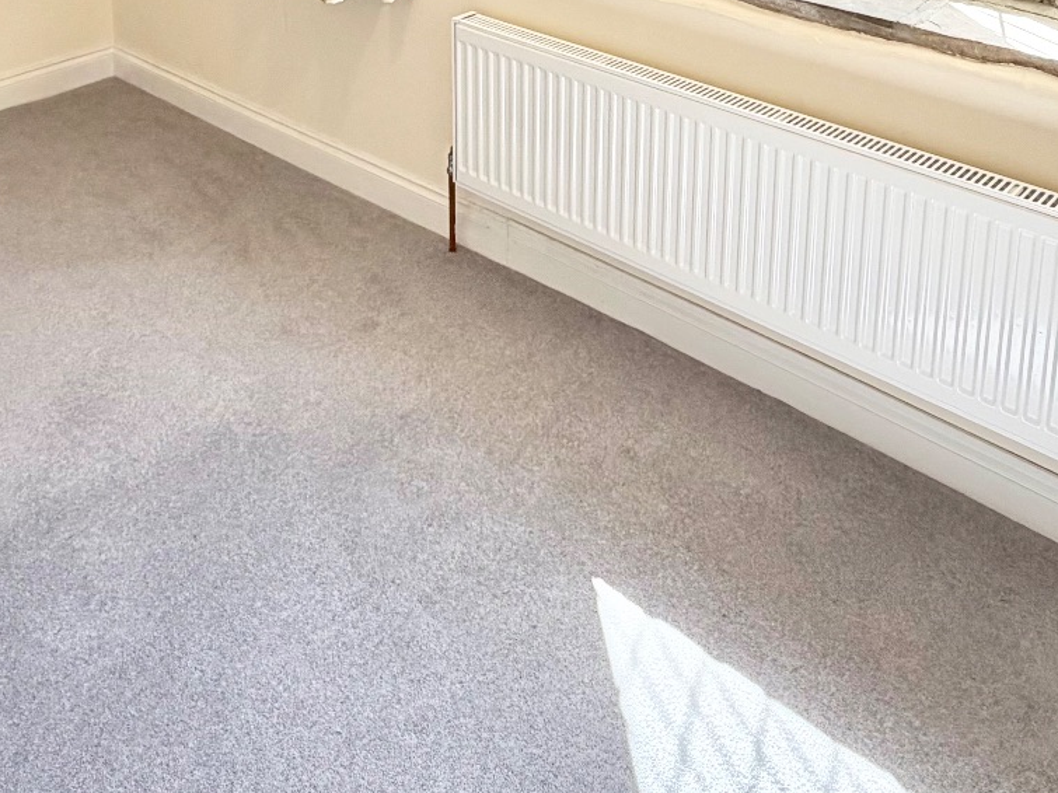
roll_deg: +0.7
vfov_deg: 32.1
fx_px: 1161
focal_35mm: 38
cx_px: 481
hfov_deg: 48.9
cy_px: -130
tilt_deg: -11.8
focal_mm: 2.22
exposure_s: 1/121
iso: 50
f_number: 2.2
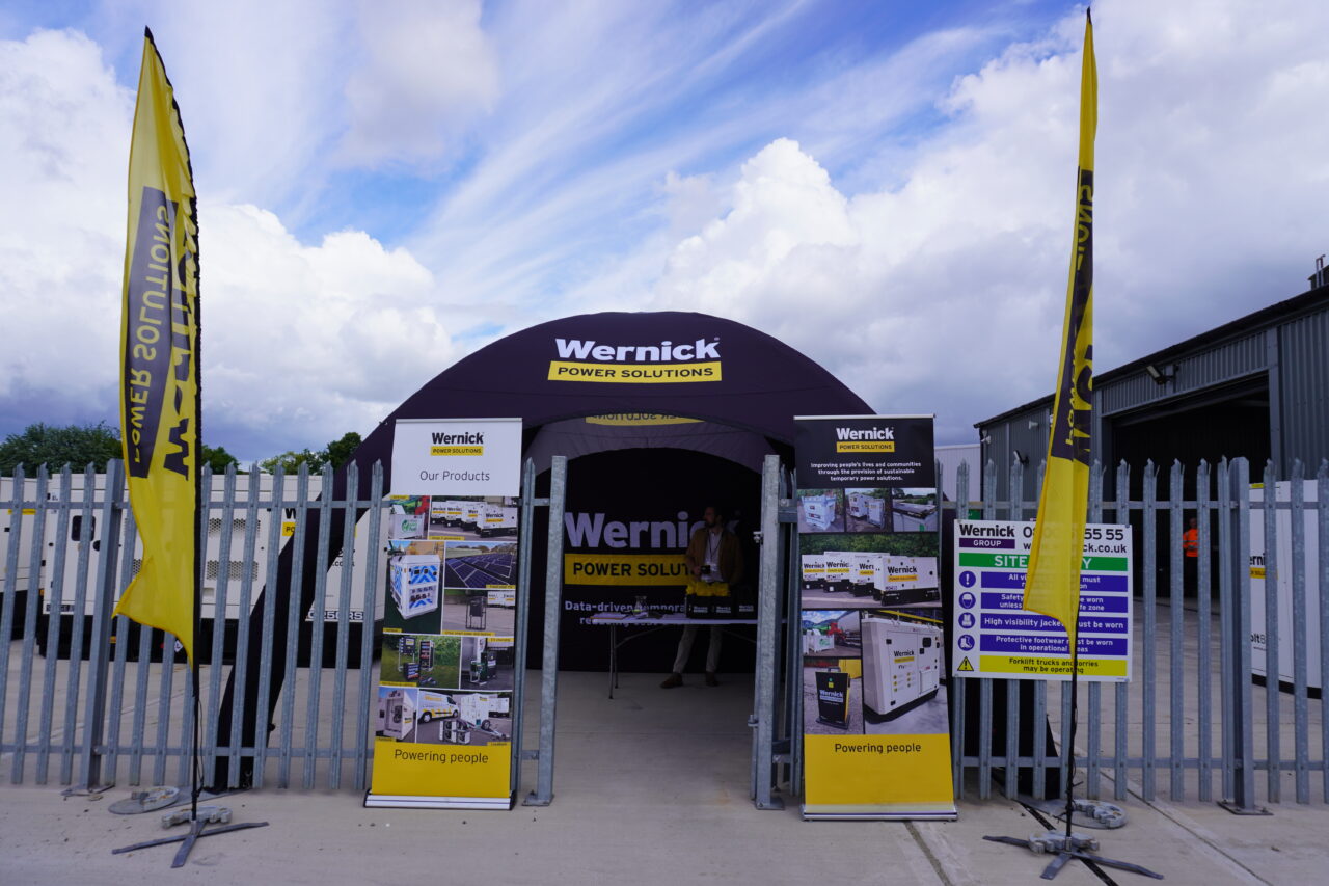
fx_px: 886
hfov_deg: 73.8
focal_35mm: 24
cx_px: 664
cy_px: 443
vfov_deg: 53.1
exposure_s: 1/800
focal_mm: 16
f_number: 5
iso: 100
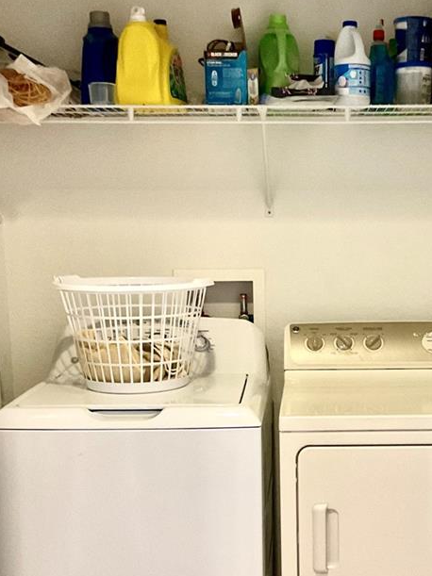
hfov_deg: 25.4
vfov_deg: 33.6
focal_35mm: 57
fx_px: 949
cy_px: 364
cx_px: 316
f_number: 1.8
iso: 160
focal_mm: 3
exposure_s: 1/60
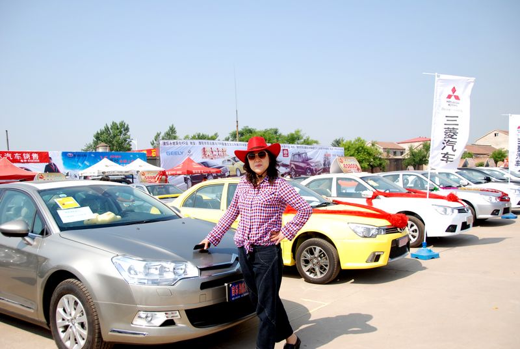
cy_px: 174
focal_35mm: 30
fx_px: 434
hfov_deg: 61.9
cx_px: 260
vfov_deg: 43.7
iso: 100
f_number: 3.8
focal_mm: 20
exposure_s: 1/500
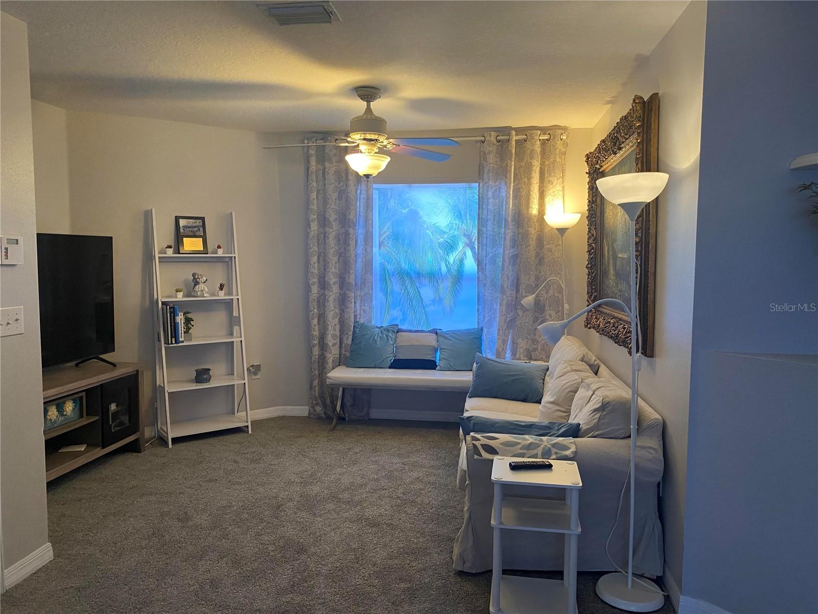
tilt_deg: -4.7
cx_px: 409
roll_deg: -0.7
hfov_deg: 67.3
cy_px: 307
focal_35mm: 26
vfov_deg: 53.1
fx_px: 614
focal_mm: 4.25
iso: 160
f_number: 1.8
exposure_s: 1/60
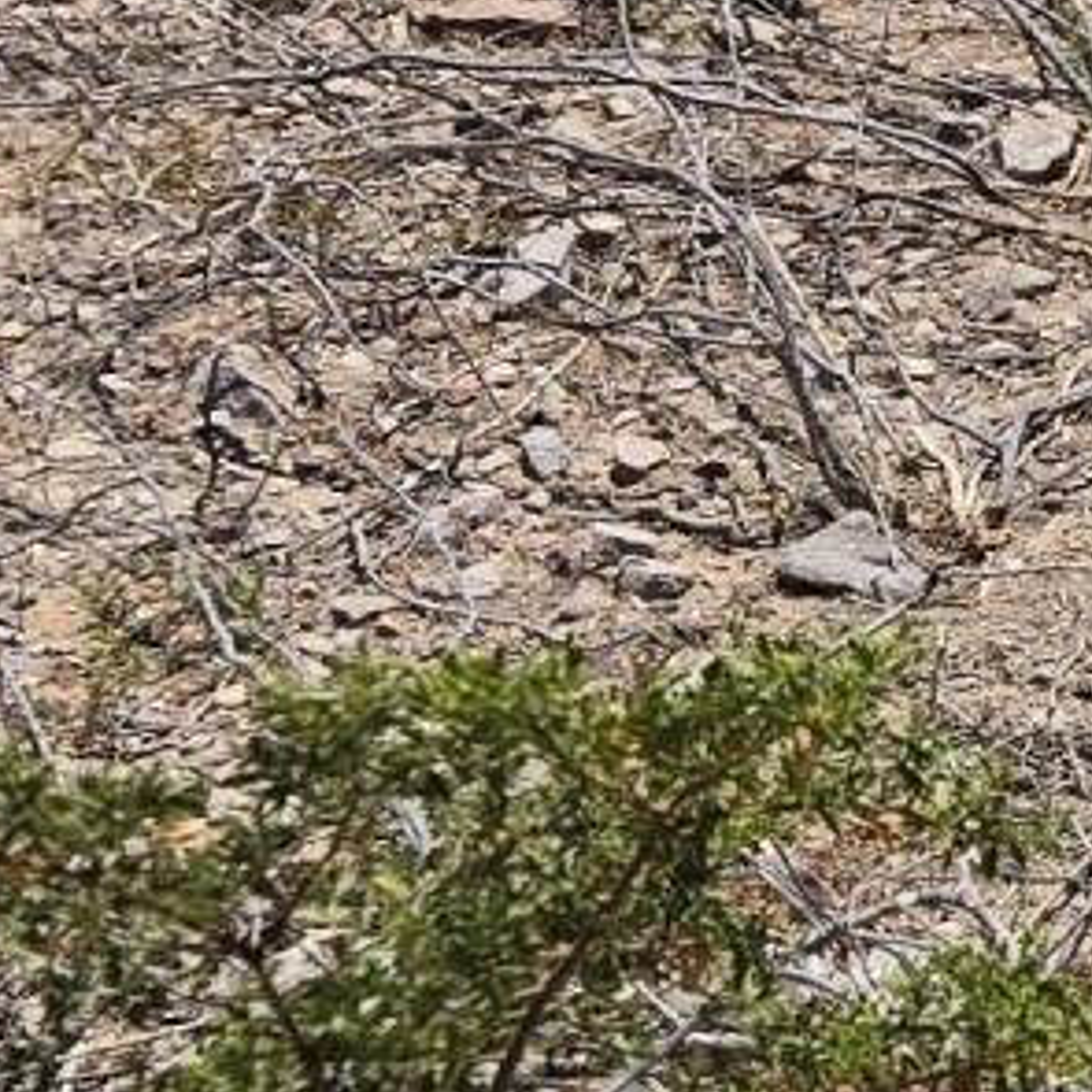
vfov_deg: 12.6
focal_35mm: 138
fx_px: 4925
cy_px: 181
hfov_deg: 11.3
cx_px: 2254
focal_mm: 5.4
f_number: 1.8
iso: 25
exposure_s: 1/3300
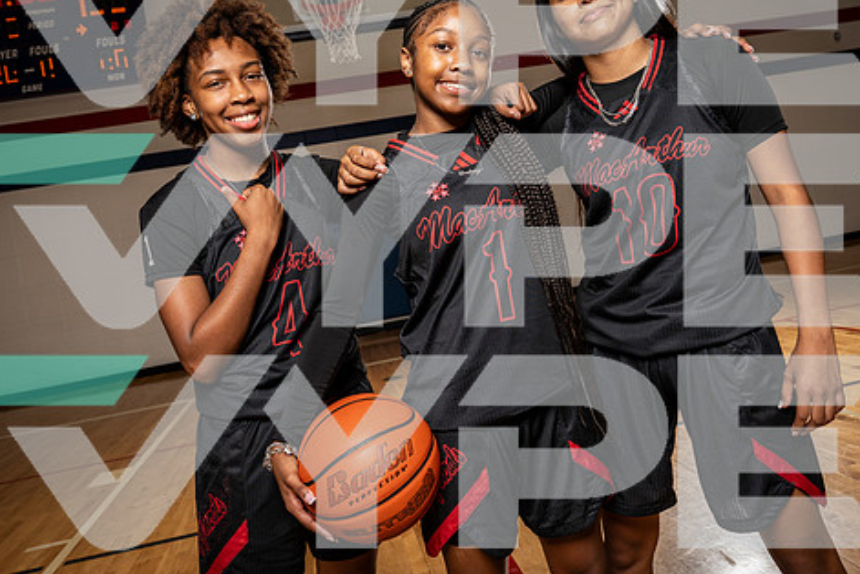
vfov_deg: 40.9
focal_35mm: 32
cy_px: 231
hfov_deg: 58.7
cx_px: 429
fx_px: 764
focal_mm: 26
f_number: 5.6
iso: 125
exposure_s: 1/250
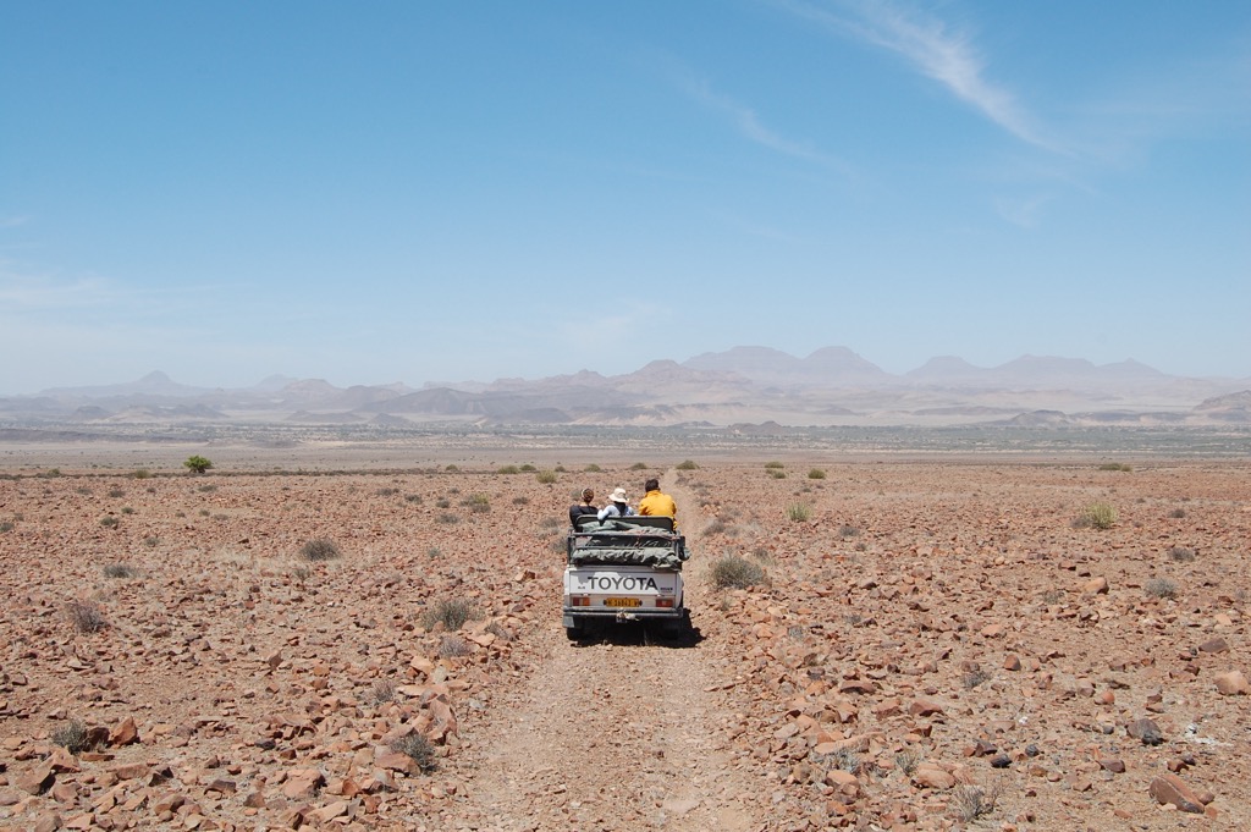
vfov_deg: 36.8
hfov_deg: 53.2
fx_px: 1250
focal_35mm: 36
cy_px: 416
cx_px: 626
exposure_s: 1/320
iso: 200
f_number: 10
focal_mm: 24
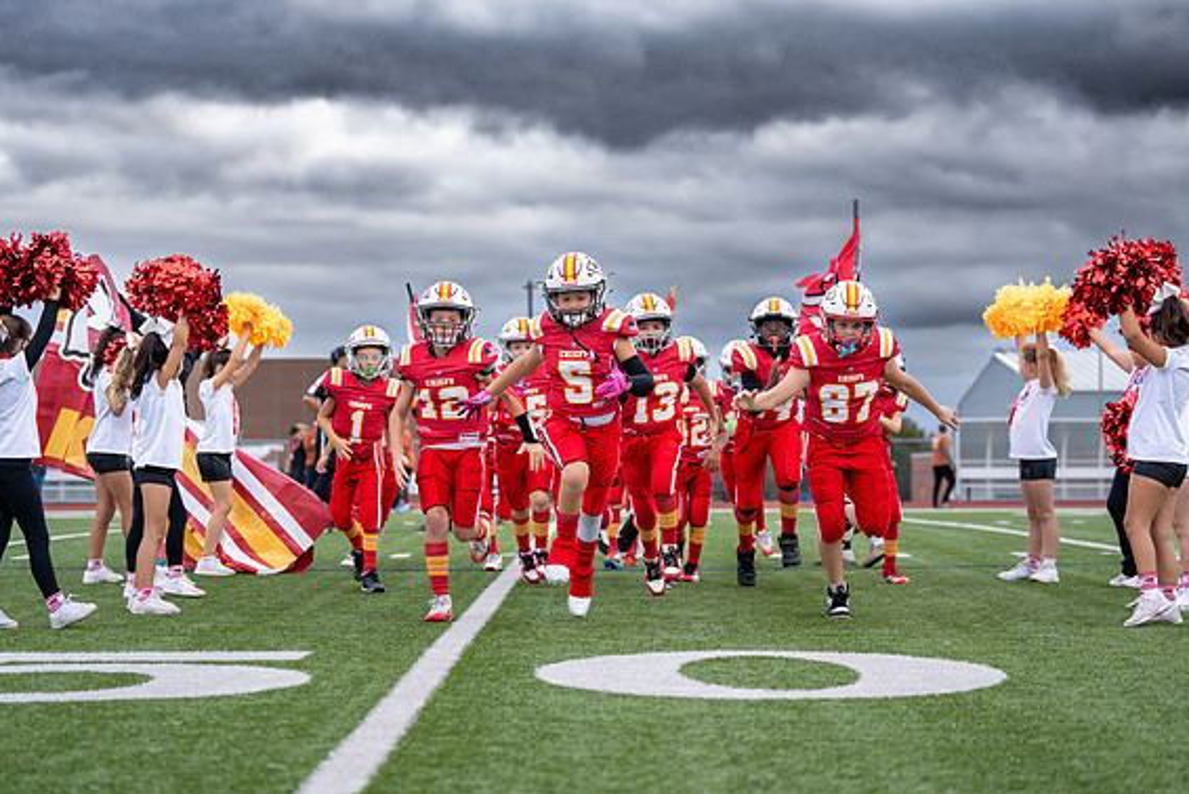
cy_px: 390
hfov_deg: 27.0
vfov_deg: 18.2
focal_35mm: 75
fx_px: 2478
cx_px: 607
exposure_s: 1/1250
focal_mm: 70
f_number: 2.8
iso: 640
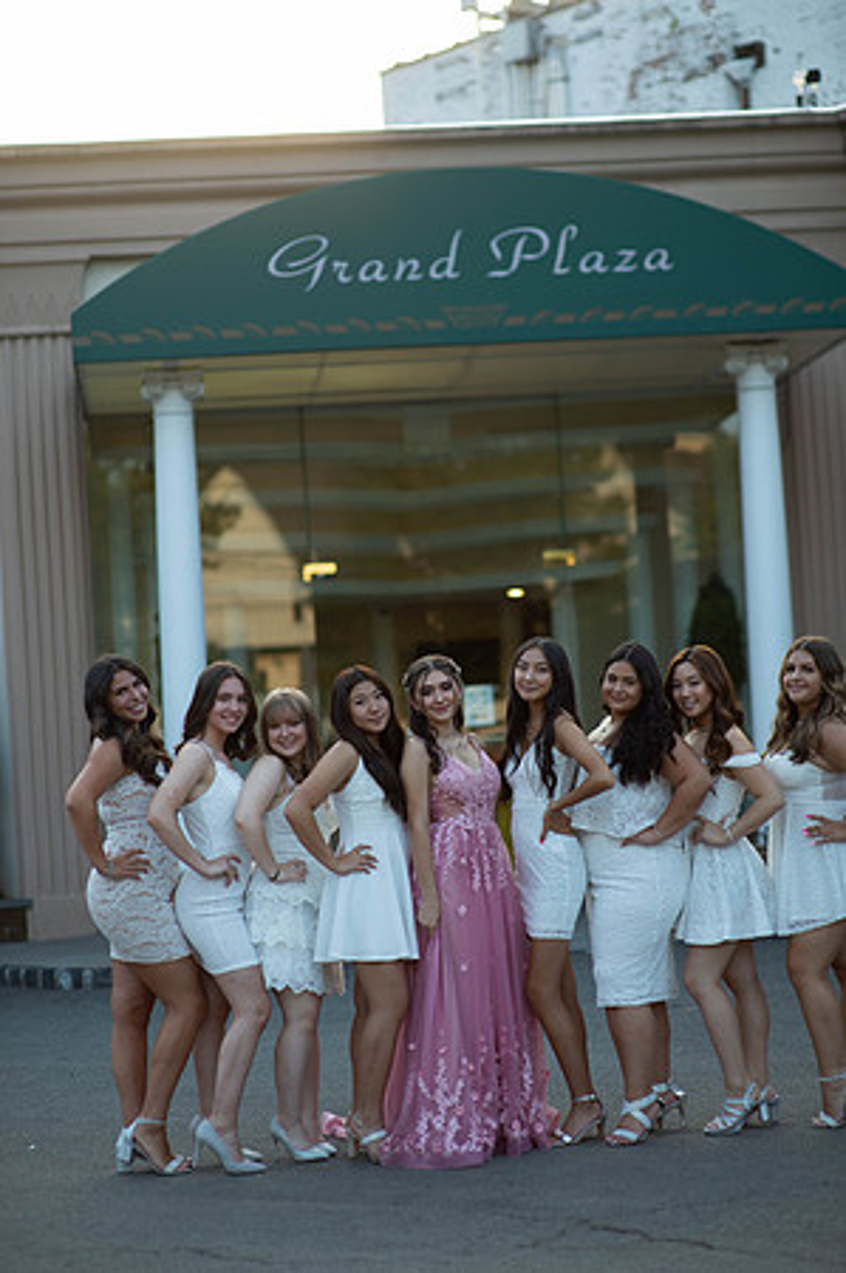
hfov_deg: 16.0
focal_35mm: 85
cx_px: 423
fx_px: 3003
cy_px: 636
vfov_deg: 23.9
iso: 250
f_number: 2
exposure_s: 1/1000
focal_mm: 85
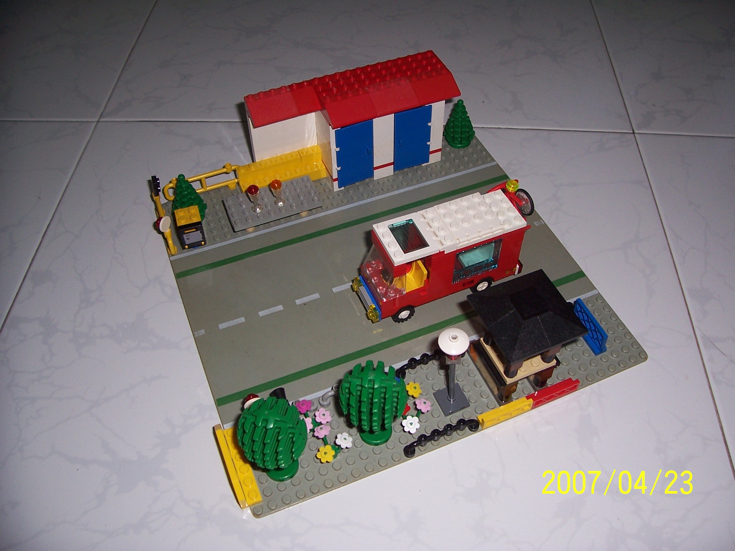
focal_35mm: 34
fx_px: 722
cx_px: 368
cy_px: 276
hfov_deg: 54.0
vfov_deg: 41.8
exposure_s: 1/60
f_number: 2.7
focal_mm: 5.6
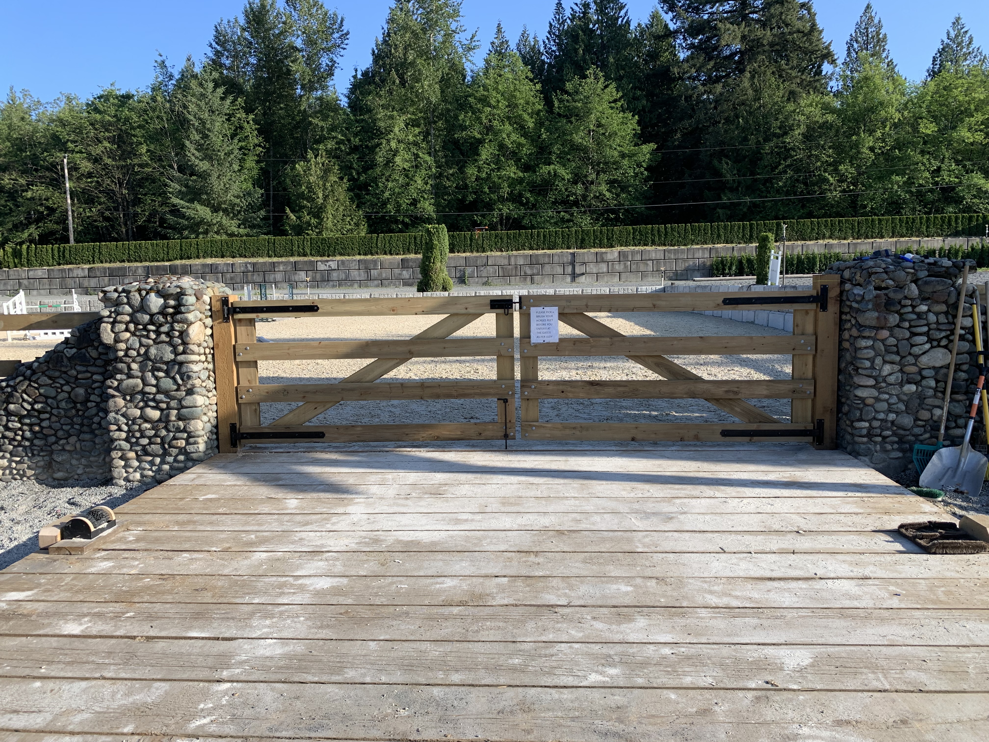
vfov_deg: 53.1
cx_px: 494
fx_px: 743
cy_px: 371
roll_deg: +0.9
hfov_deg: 67.3
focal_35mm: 26
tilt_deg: -7.1
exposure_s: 1/1088
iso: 25
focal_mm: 4.25
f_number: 1.8
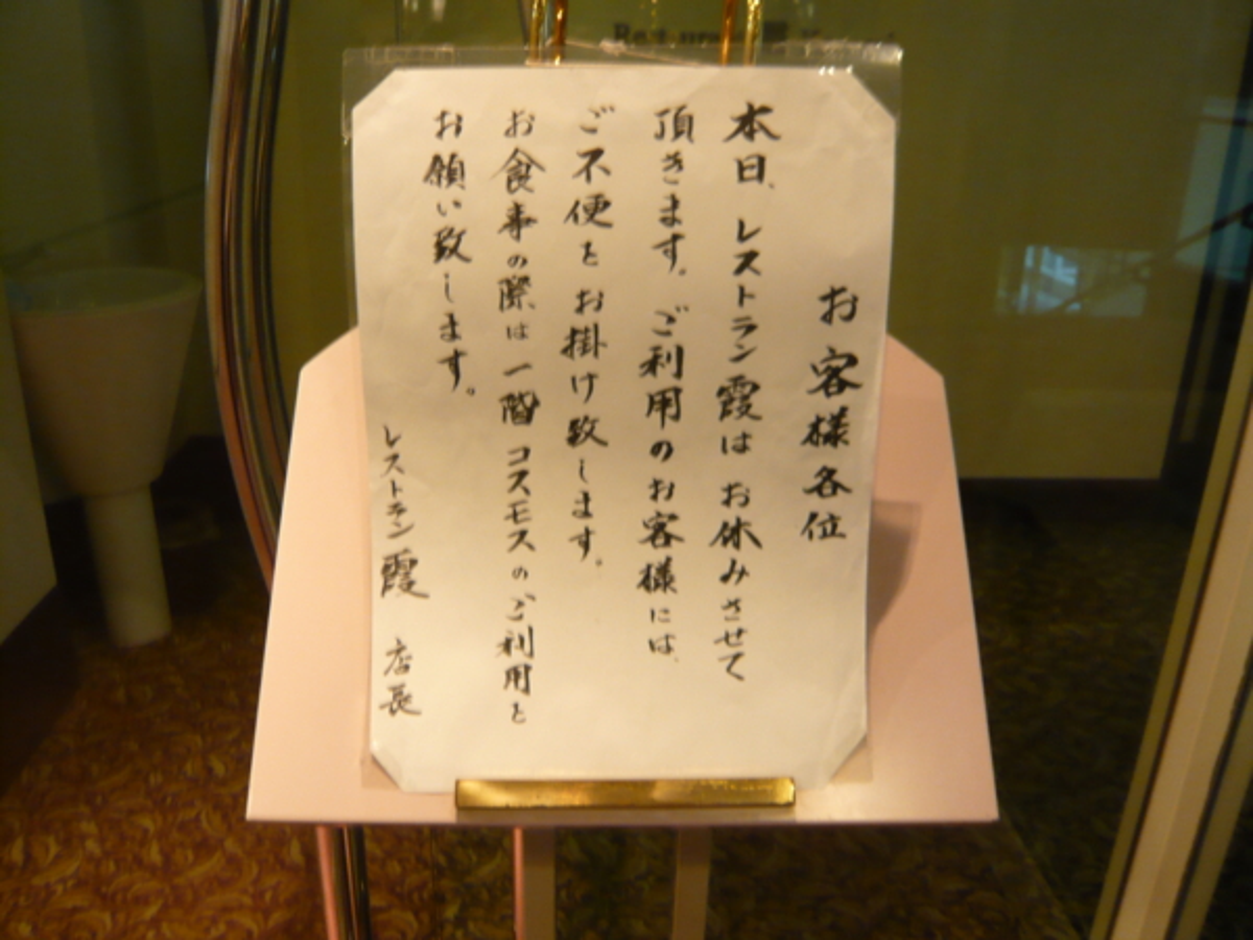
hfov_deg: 63.4
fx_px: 1014
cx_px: 626
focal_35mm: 28
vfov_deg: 49.7
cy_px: 470
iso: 200
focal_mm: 4.6
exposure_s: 1/6
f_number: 2.8
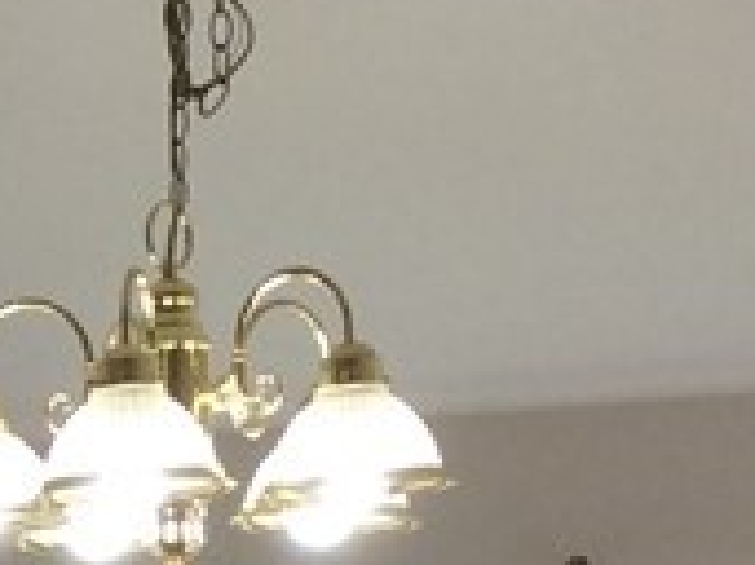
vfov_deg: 7.1
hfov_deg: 10.1
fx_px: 4185
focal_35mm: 192
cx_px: -185
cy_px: 1483
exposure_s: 1/60
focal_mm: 3.3
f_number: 2.4
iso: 40
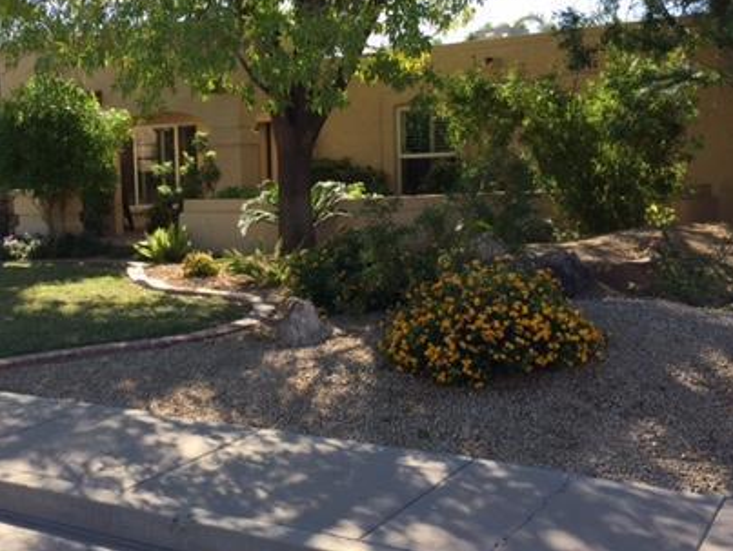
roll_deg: +1.4
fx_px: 975
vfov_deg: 31.5
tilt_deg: -3.9
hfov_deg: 40.6
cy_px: 233
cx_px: 231
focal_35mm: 46
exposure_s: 1/659
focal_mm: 4.15
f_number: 2.2
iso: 32
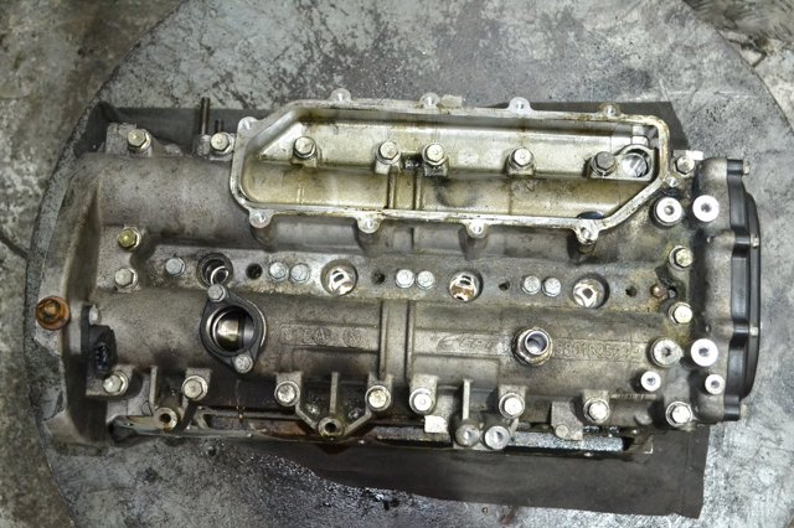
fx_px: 1058
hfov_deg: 41.1
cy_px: 264
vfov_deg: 28.0
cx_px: 397
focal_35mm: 48
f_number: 4.8
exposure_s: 1/60
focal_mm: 32
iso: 2800
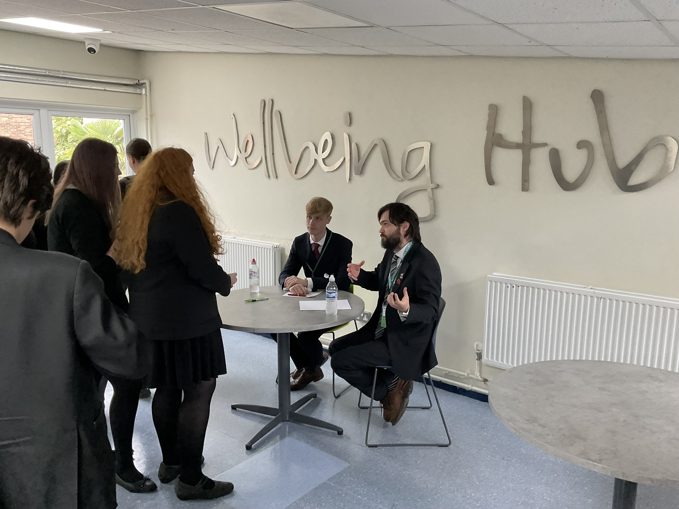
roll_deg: -0.3
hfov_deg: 61.7
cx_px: 340
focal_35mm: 29
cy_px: 254
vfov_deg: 48.2
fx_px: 569
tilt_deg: -10.9
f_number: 1.8
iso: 125
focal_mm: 3
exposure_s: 1/60
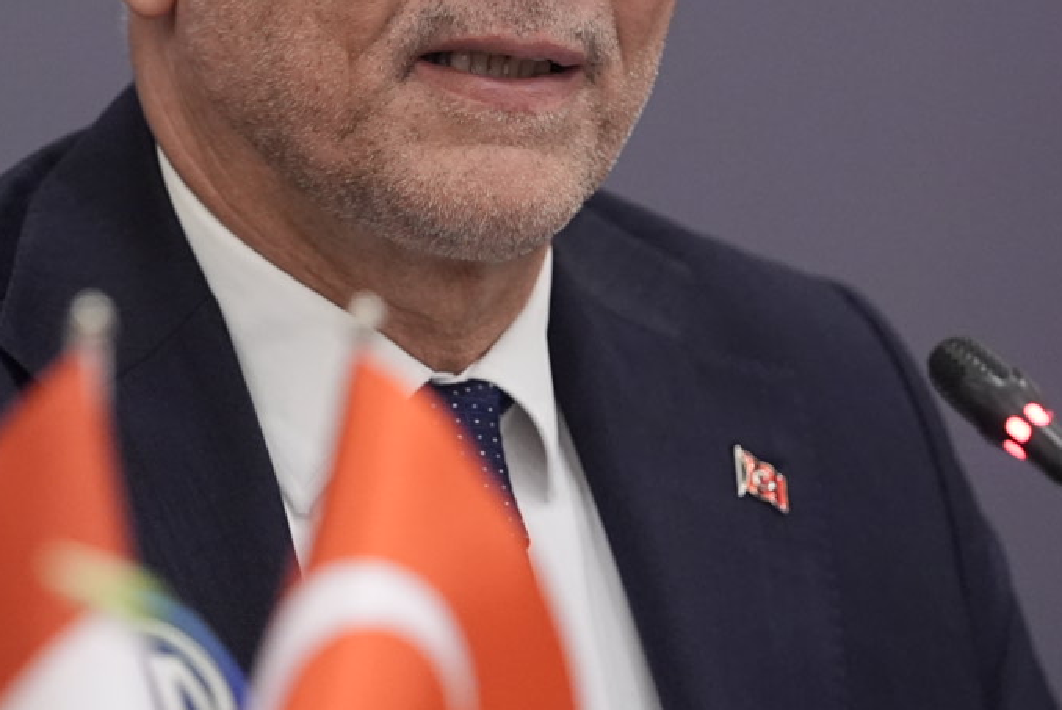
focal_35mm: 434
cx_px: 255
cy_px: 130
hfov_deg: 4.7
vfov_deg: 3.2
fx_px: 12811
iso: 4000
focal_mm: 182
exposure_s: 1/250
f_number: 3.5
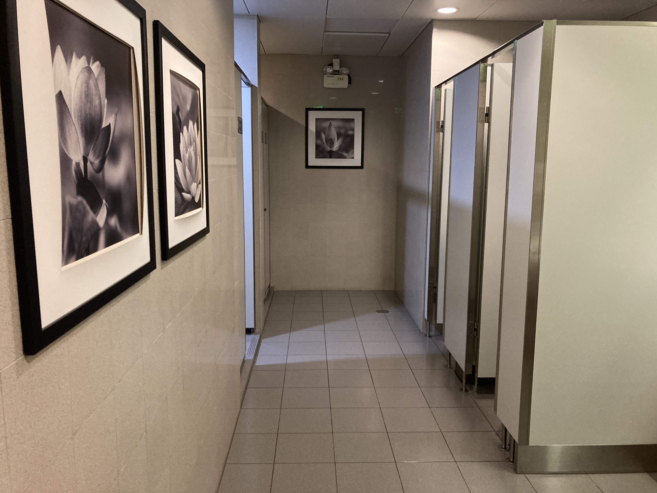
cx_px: 328
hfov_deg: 63.4
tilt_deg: -7.8
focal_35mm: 28
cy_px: 246
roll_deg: -0.9
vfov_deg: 49.7
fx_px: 531
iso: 320
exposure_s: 1/25
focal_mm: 3.99
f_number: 1.8
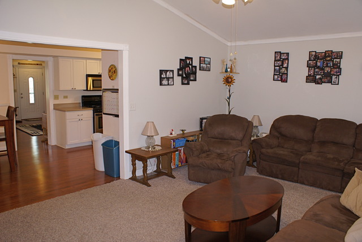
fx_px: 272
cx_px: 181
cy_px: 121
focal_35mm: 27
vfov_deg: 48.0
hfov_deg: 67.3
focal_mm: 18
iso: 400
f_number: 5.6
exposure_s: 1/60
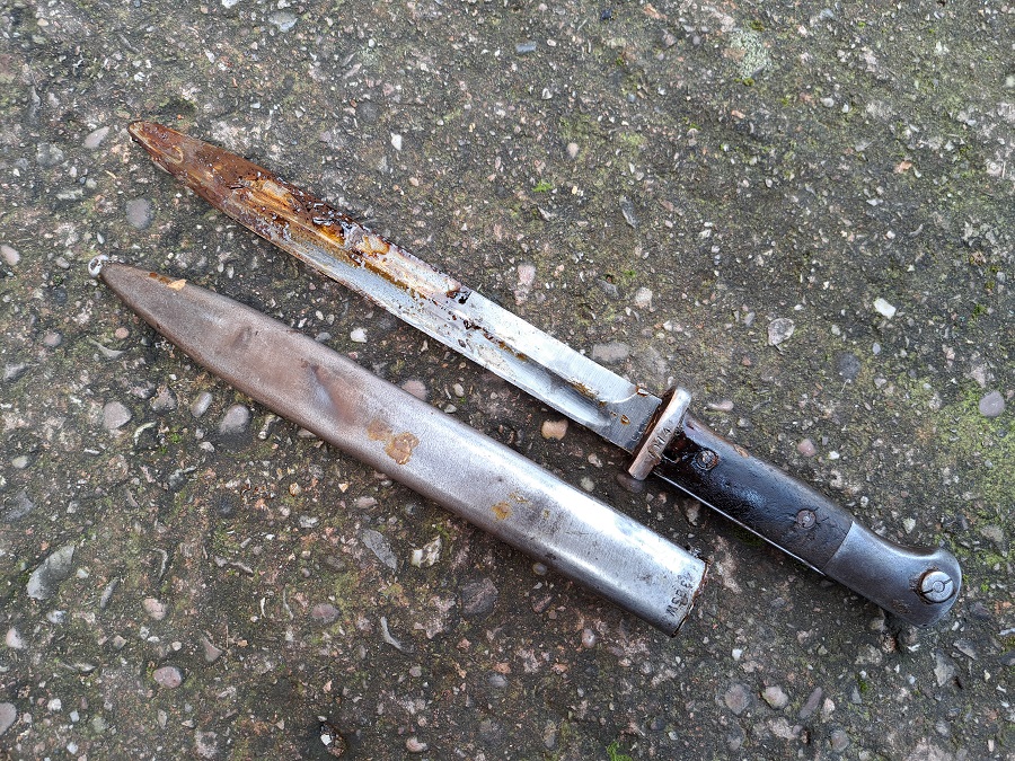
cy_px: 380
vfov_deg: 56.8
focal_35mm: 24
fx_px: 704
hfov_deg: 71.6
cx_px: 508
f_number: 1.8
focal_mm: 5.23
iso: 50
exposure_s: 1/50
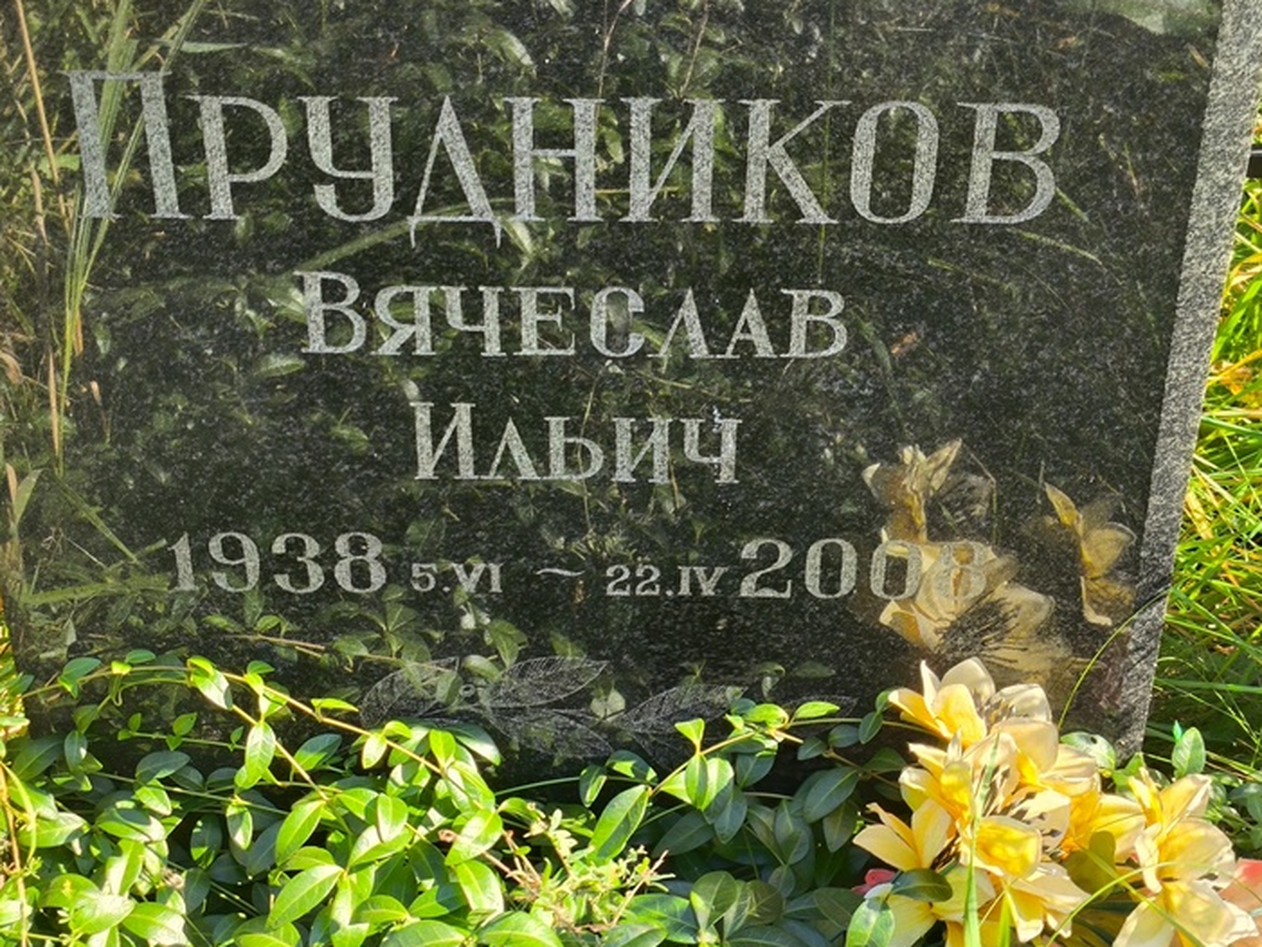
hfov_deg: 33.8
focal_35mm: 57
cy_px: 441
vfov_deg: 25.7
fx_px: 2078
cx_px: 575
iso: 50
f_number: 1.7
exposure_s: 1/208
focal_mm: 4.71
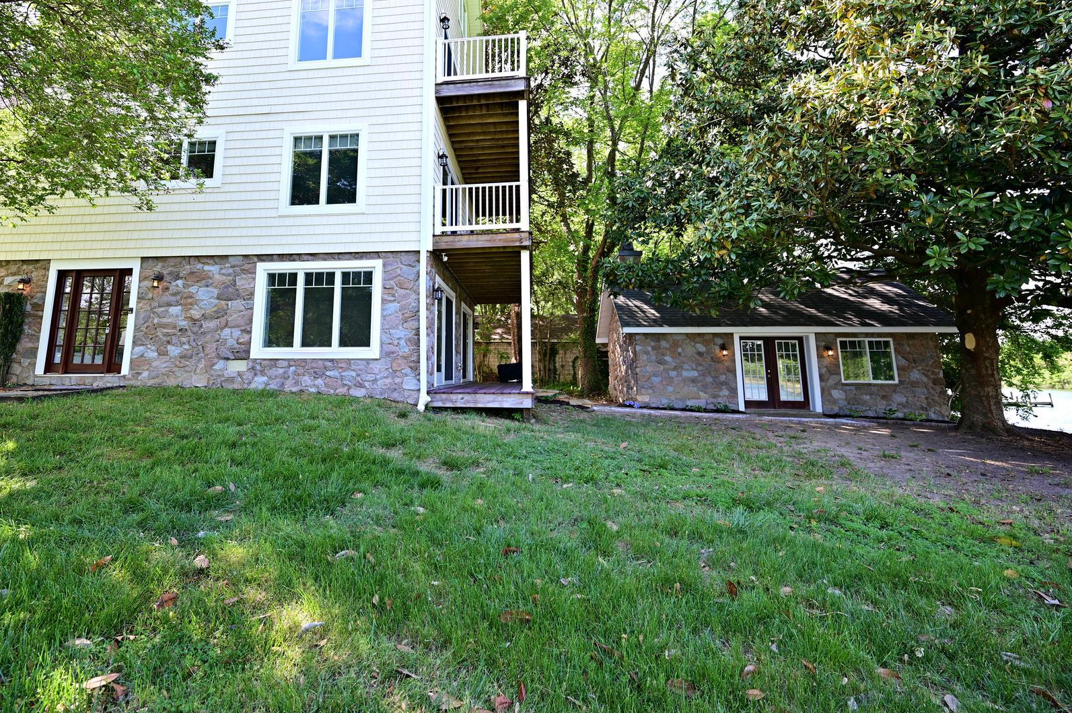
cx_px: 466
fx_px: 535
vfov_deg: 66.5
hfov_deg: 89.6
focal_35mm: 18
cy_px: 277
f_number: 4
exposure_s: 1/125
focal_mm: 14
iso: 100
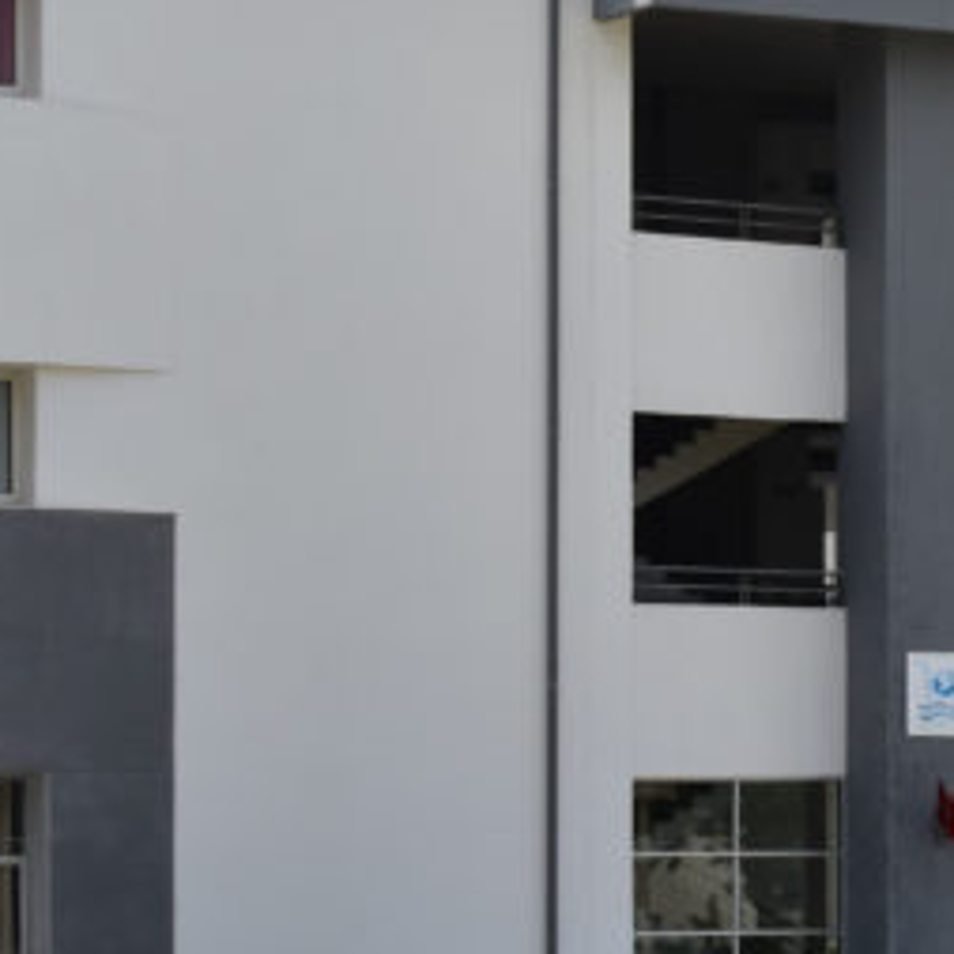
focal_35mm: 150
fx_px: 4668
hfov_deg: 11.3
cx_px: 1361
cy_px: 764
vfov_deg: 11.6
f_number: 11
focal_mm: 29
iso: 400
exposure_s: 1/500
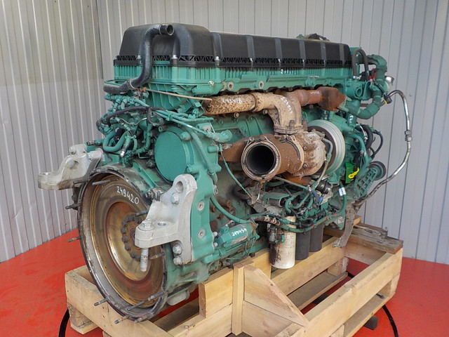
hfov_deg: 60.0
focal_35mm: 30
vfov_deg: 46.8
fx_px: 389
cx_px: 224
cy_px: 168
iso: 125
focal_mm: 4.1
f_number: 3.3
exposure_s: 1/80
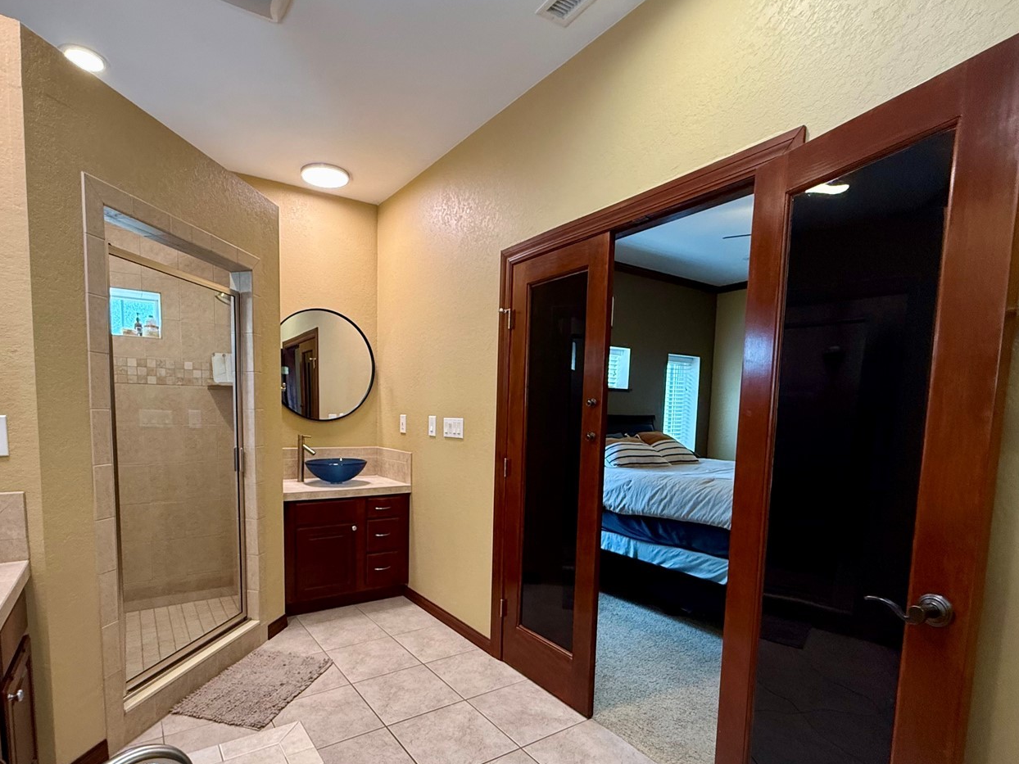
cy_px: 461
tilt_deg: -4.7
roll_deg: -1.3
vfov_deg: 70.8
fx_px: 530
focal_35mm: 18
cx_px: 457
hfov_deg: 87.5
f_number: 2.2
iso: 400
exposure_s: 1/60
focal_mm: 2.22
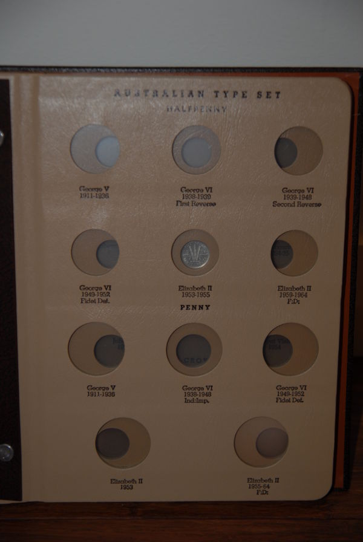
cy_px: 271
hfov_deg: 18.2
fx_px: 1131
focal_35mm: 75
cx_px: 182
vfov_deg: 27.0
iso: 200
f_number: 3.5
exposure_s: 1/60
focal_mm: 50
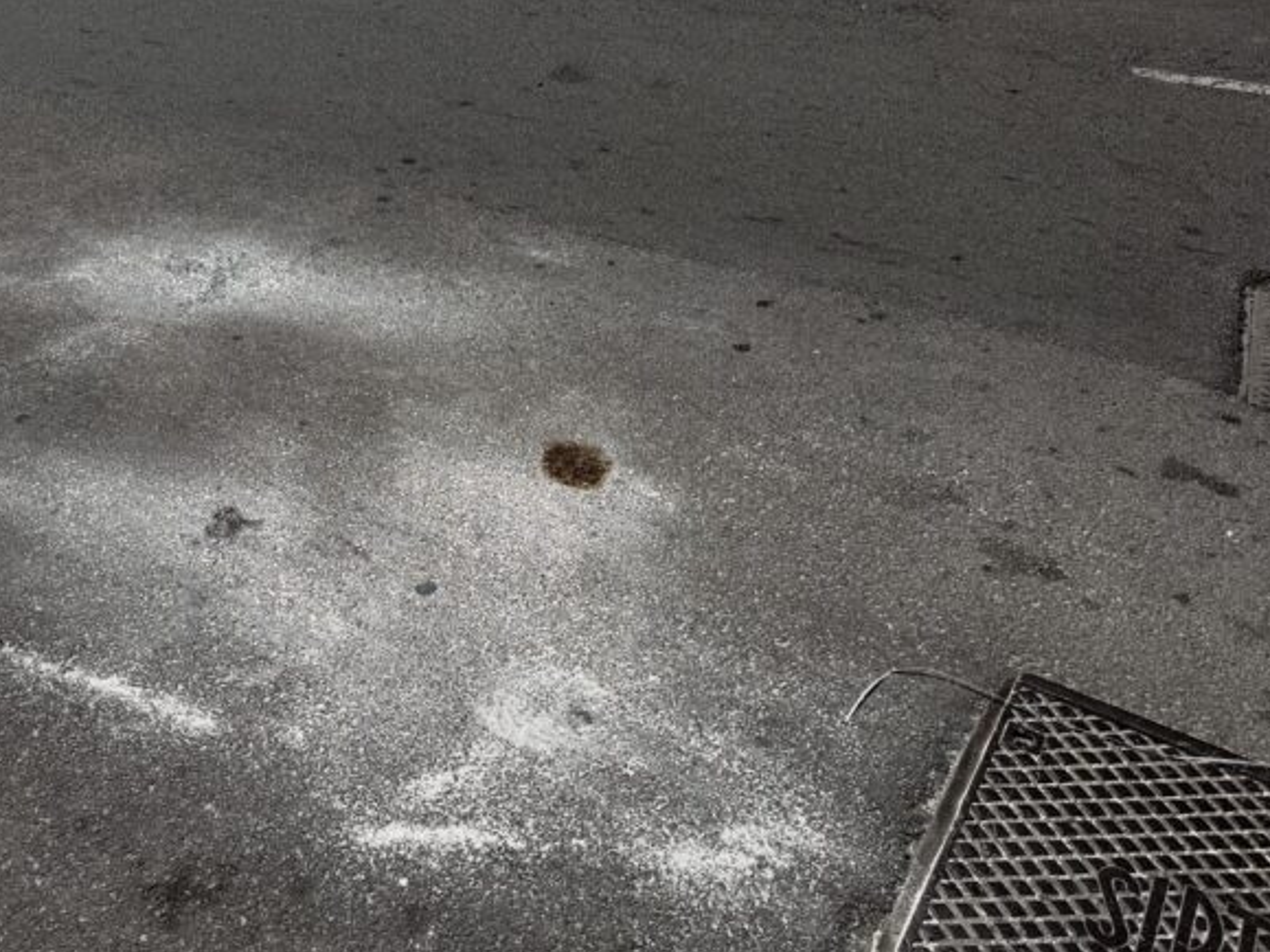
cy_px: 517
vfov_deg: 48.2
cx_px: 509
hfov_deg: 61.2
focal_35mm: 29
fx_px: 1064
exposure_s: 1/10309
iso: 80
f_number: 1.78
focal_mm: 6.76
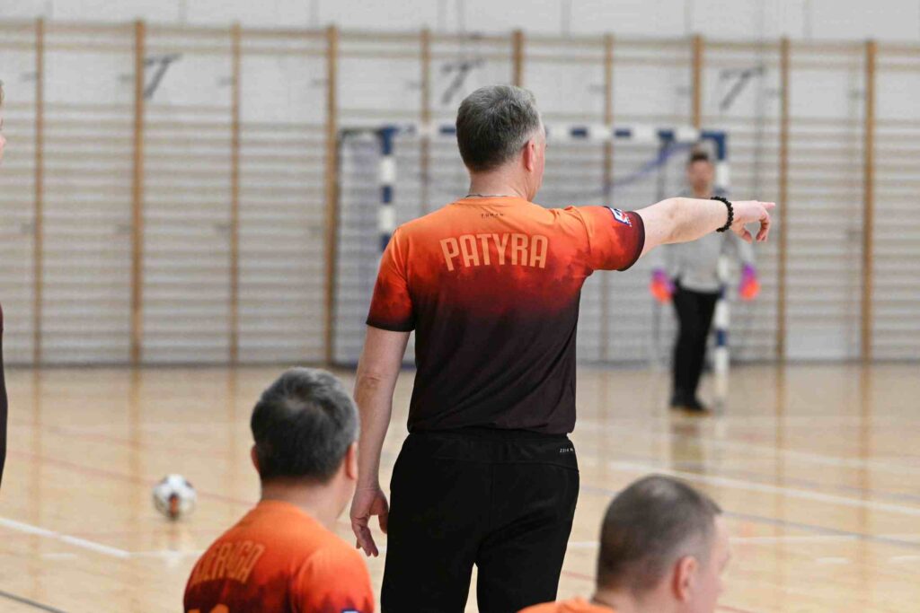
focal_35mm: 158
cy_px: 306
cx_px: 460
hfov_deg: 13.0
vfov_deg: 8.7
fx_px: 4025
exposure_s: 1/1000
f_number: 2.8
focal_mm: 105
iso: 3600
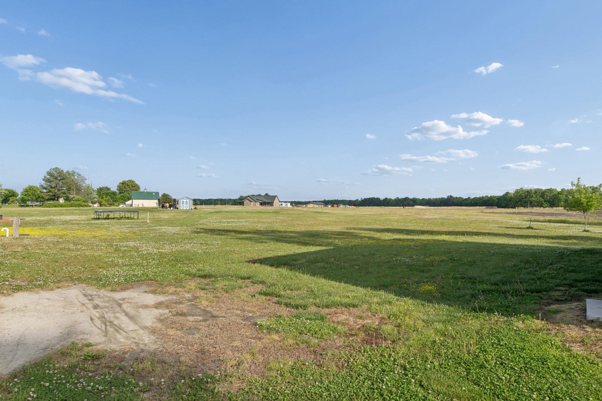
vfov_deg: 53.1
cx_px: 301
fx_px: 401
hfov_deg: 73.7
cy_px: 200
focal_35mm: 24
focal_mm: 16
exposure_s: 1/320
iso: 100
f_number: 9
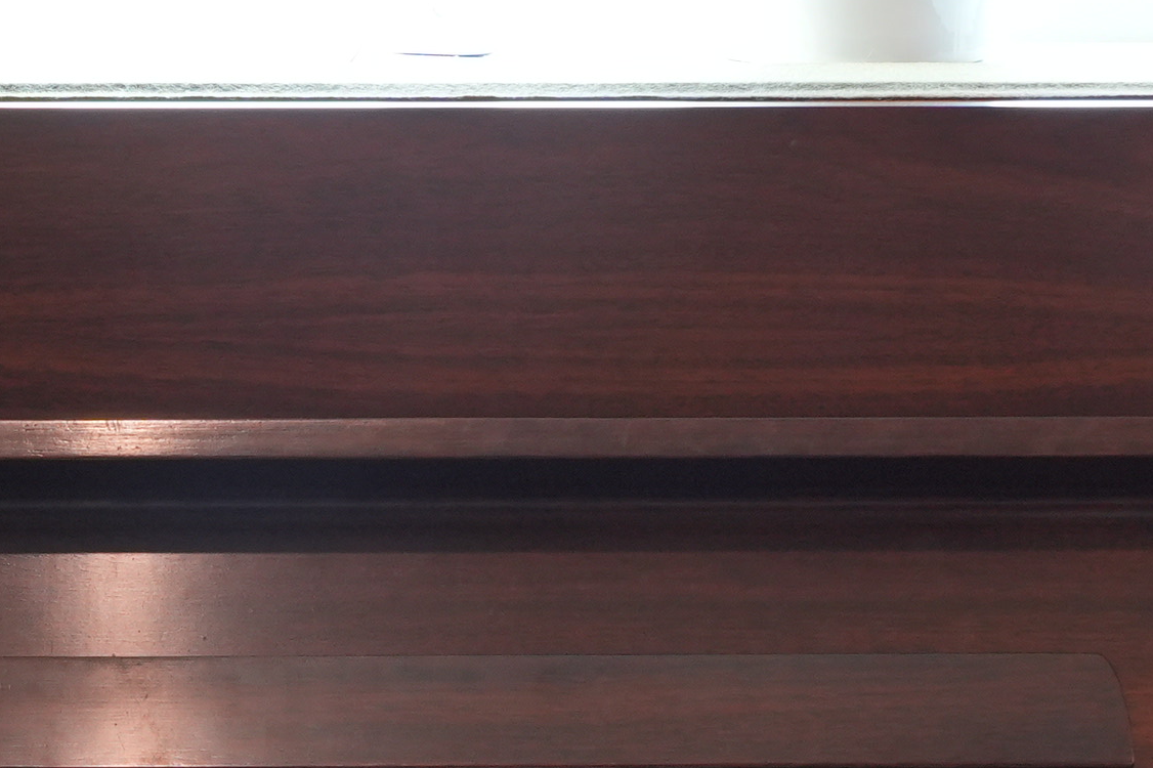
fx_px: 4673
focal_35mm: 146
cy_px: 794
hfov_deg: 14.0
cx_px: 223
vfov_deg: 9.3
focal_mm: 25
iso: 500
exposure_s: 1/60
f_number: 4
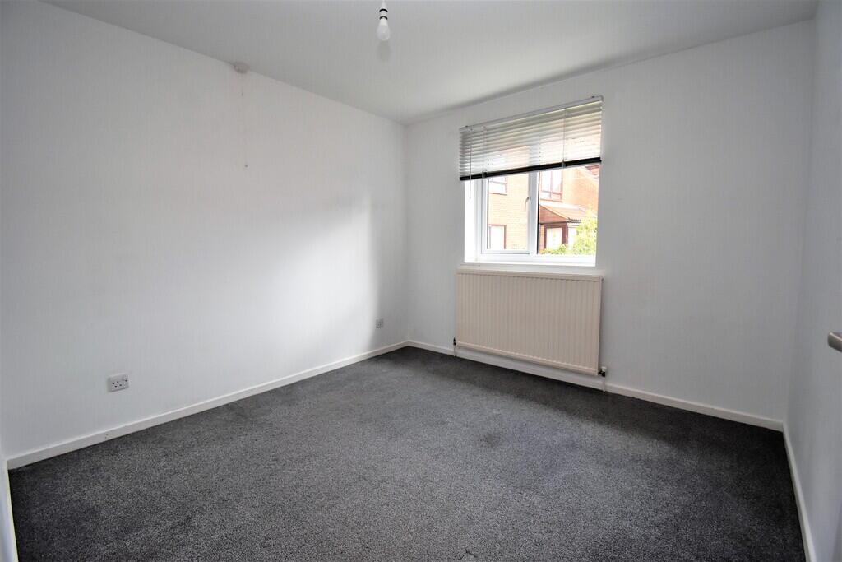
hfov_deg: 100.4
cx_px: 421
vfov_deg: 77.3
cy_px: 281
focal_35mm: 15
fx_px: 351
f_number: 5
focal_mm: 10
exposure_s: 1/100
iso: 800
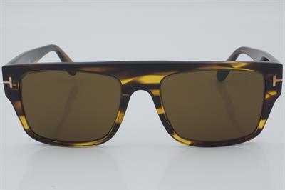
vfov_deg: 16.5
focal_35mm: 82
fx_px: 653
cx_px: 142
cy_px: 95
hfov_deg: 24.6
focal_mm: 55
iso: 100
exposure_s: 1/4
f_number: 32
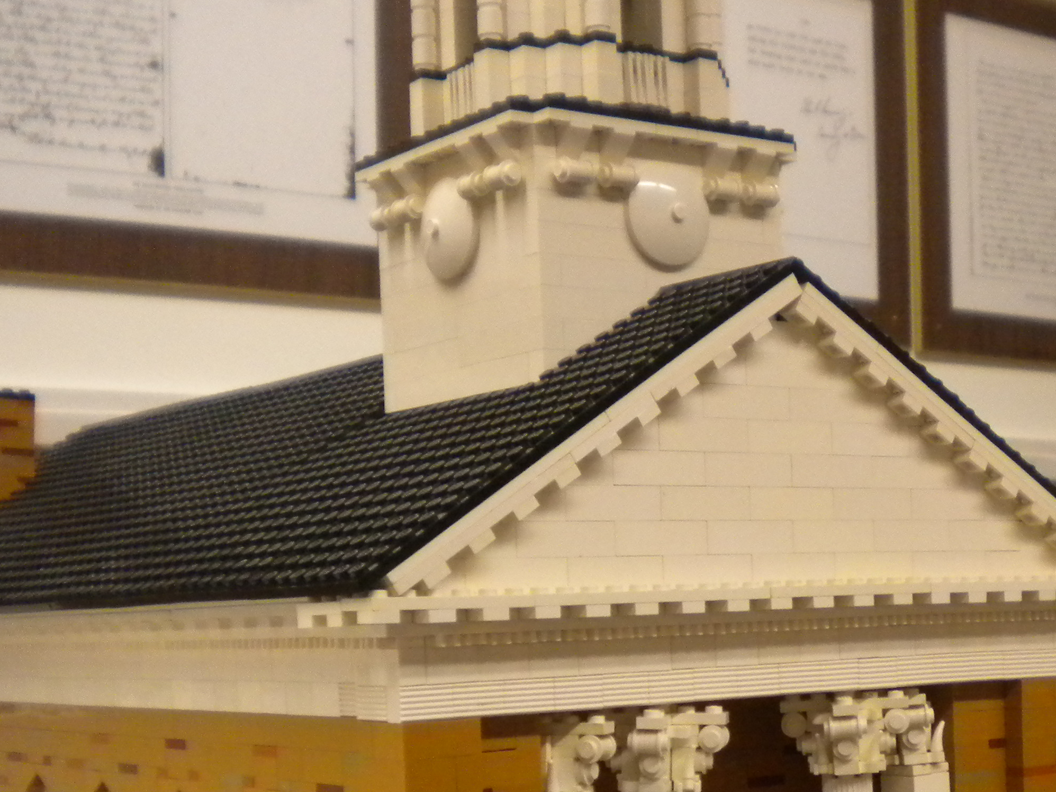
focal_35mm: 64
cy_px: 687
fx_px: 1952
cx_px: 722
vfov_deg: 22.5
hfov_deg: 30.0
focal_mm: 6.3
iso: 400
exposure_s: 1/44.2
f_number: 3.1
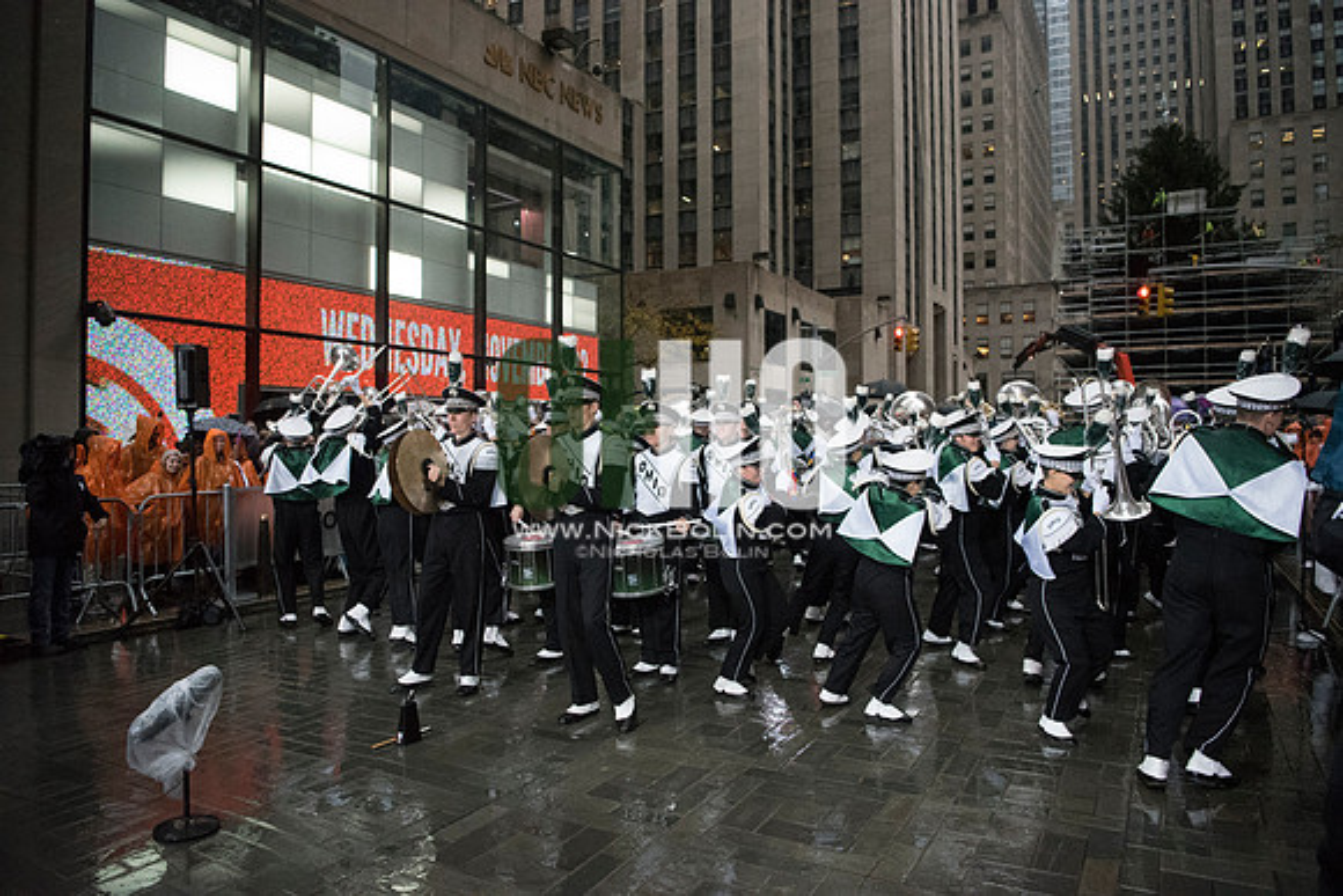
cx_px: 672
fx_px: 896
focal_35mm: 24
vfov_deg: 53.2
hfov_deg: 73.7
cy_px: 448
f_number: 2.8
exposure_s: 1/4000
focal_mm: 24
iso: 10000
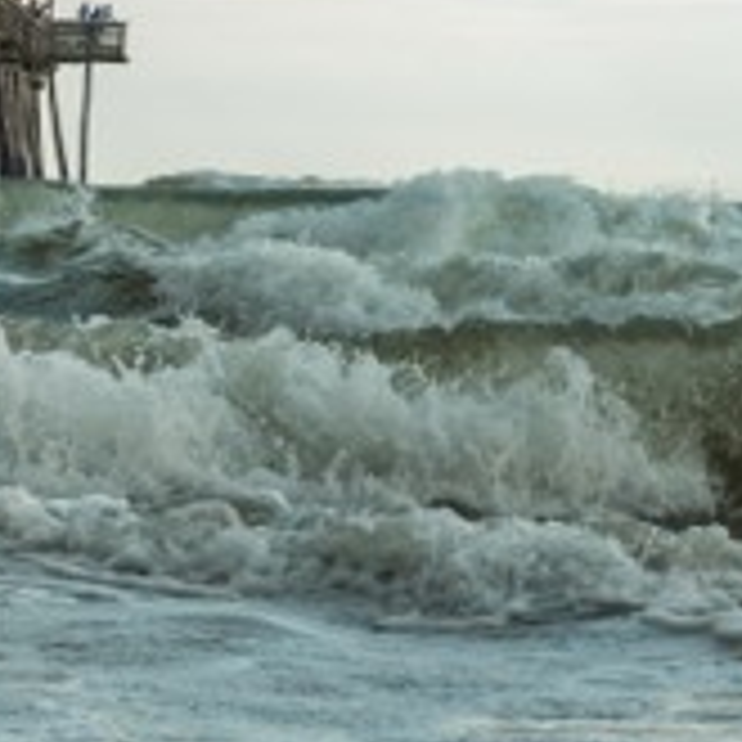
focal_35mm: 204
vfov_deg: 8.4
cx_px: 162
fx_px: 4947
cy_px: -301
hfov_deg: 8.6
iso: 800
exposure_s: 1/80
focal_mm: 44
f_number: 13
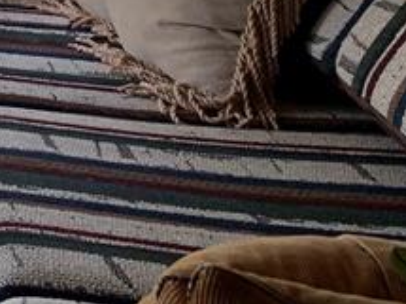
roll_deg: +1.4
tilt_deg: -2.9
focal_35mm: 124
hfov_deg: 13.0
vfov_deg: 10.8
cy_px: -329
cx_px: -489
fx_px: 1454
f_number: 1.8
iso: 32
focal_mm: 4.25
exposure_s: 1/122
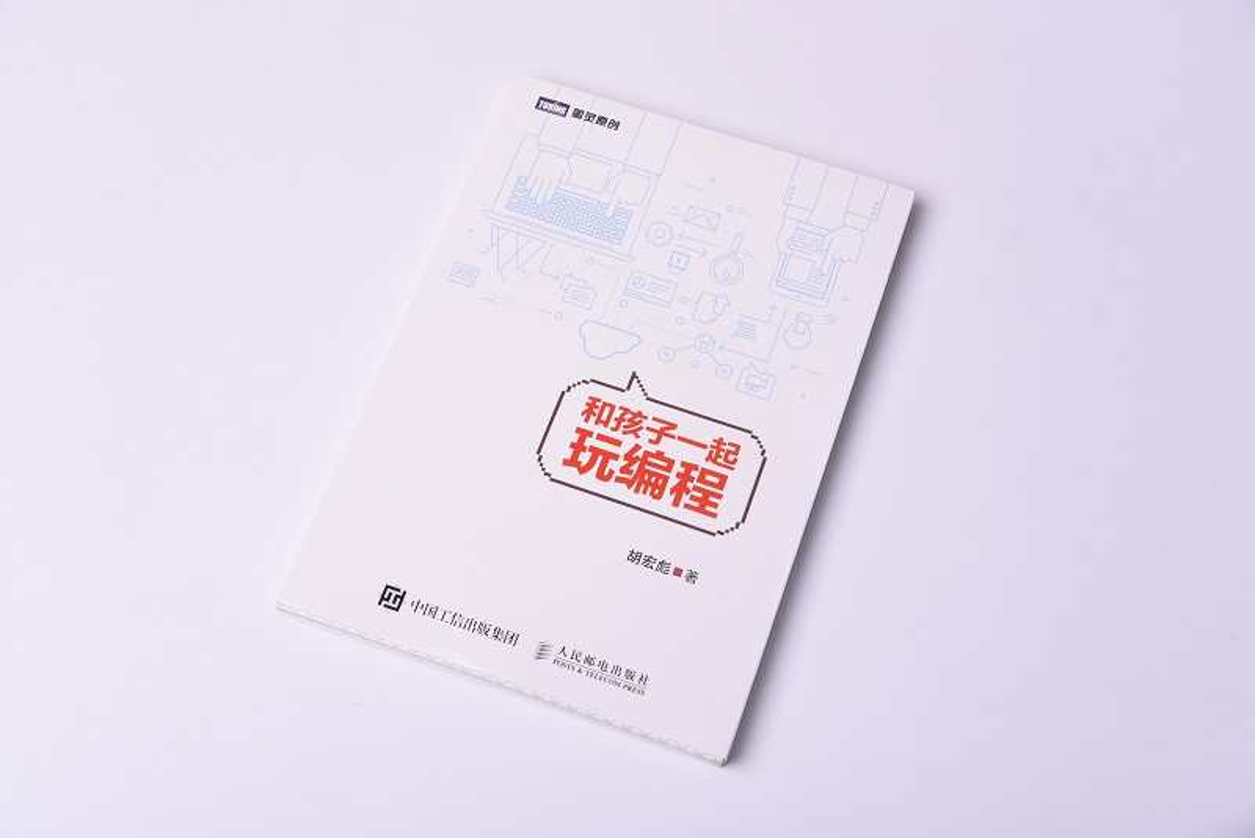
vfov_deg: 28.1
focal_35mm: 48
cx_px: 628
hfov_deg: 41.1
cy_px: 419
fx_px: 1674
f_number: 6.3
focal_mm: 48
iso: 100
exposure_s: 1/160
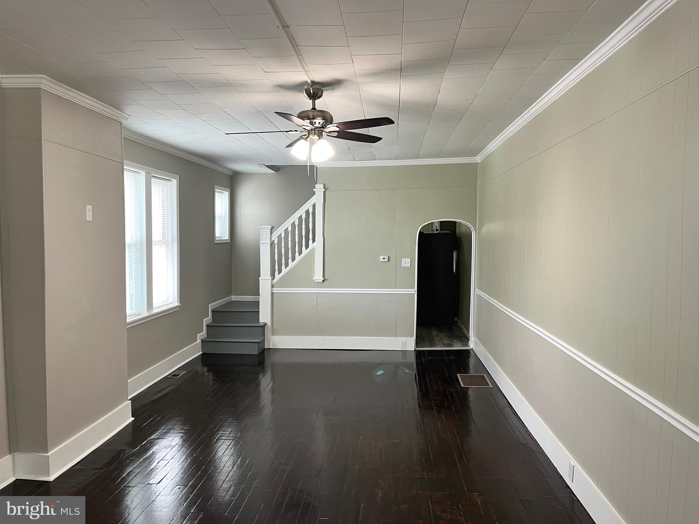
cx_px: 350
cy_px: 262
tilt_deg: -3.2
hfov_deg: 67.3
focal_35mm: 26
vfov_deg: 53.1
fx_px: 525
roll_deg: +0.4
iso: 80
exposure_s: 1/60
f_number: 1.6
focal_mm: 5.1
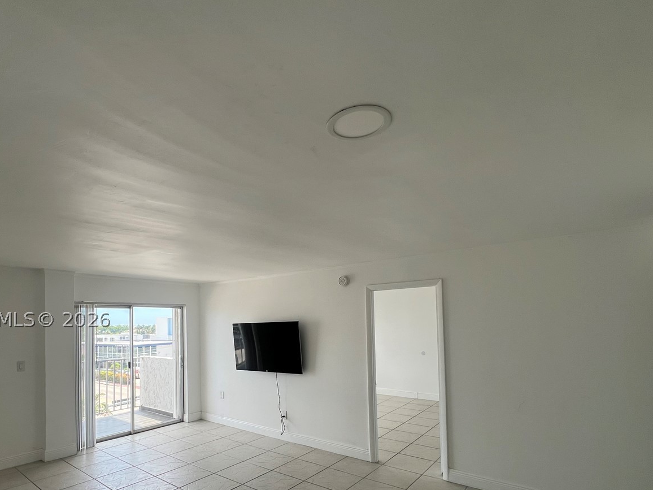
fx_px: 340
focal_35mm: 18
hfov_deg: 87.3
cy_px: 319
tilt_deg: +0.4
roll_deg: +0.0
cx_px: 283
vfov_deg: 69.9
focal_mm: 1.57
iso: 32
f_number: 1.8
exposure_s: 1/254
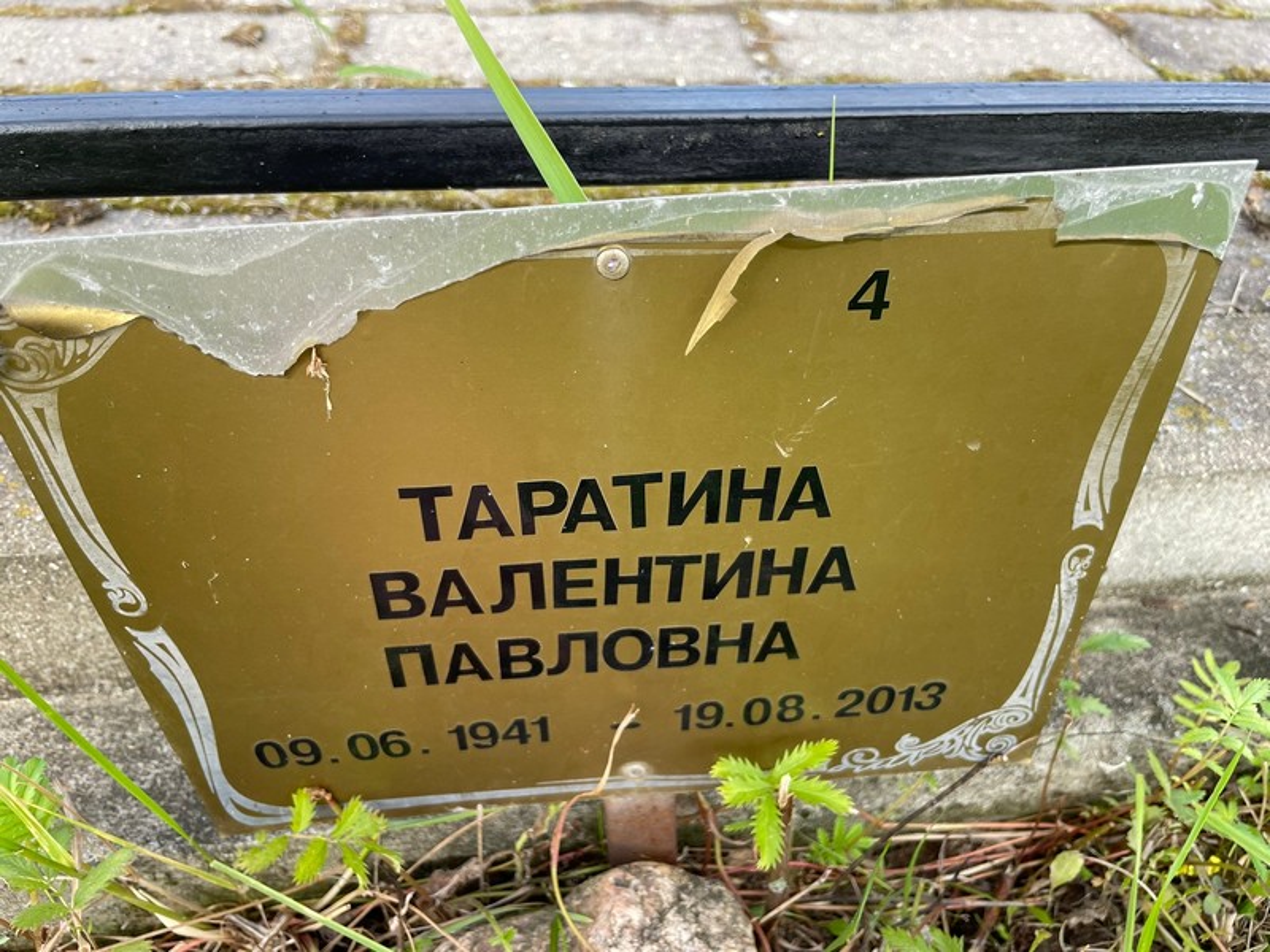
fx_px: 954
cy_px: 476
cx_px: 635
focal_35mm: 26
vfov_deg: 53.1
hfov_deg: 67.3
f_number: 1.6
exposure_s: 1/217
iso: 32
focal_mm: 4.2
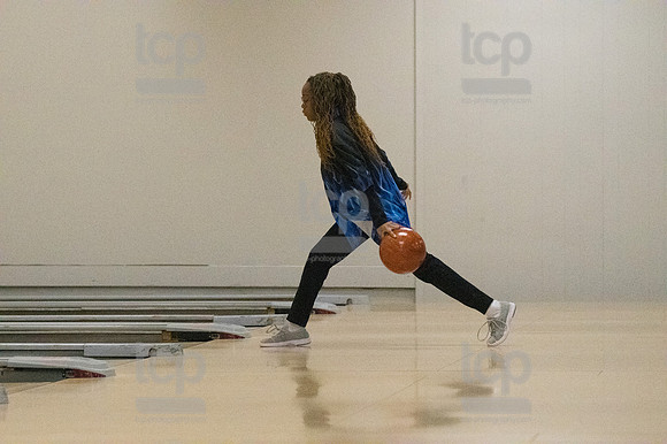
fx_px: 3333
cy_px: 222
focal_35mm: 180
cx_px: 334
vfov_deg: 7.6
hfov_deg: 11.4
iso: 10000
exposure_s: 1/1250
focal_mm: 120
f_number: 4
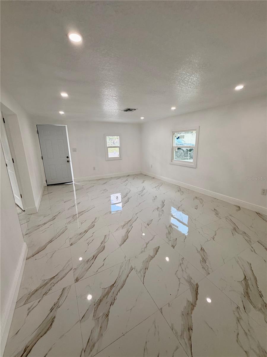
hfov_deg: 85.7
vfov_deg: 102.1
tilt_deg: -11.6
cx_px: 134
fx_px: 144
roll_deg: +2.0
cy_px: 178
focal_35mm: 14
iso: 64
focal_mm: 2.22
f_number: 2.2
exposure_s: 1/120
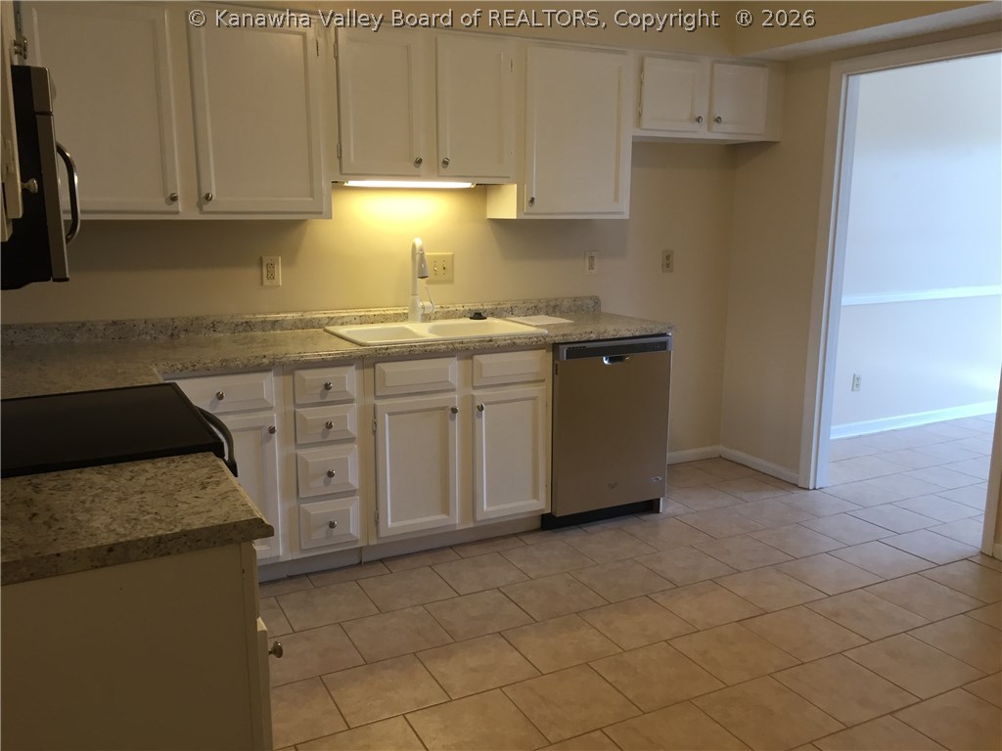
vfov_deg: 48.2
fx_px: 839
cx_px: 501
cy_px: 376
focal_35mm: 29
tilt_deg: -10.6
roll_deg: -2.3
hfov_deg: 61.7
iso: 64
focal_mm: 4.15
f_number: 2.2
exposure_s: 1/30
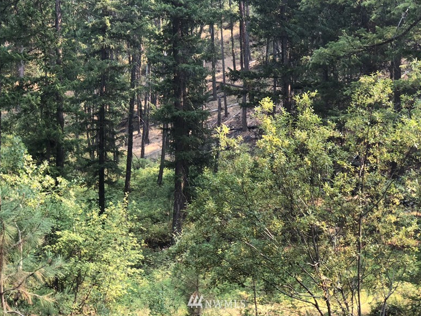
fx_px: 912
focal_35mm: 75
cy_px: 114
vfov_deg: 19.6
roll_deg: +2.0
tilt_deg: +5.2
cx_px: 218
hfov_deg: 26.0
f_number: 2.8
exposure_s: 1/121
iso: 32
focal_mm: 6.6
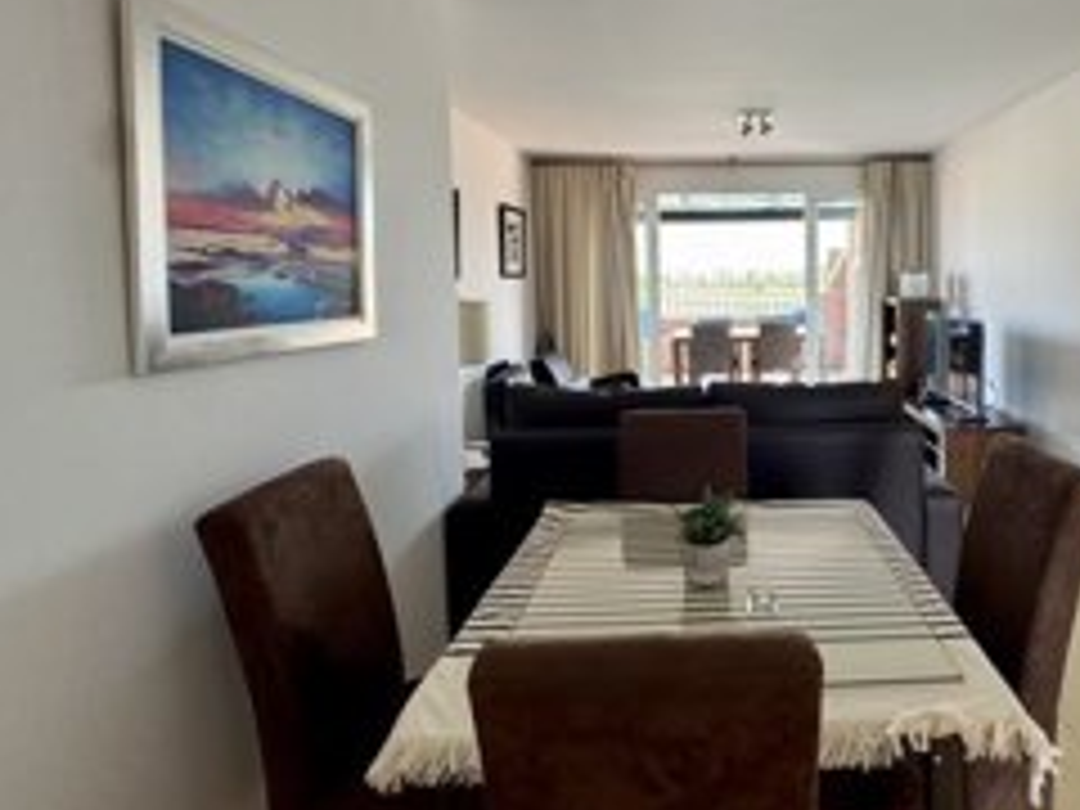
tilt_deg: -3.9
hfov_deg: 76.2
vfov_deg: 62.8
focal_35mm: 21
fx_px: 655
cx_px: 729
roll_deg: +0.5
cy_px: 320
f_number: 2.2
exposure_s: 1/100
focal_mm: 2.22
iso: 64
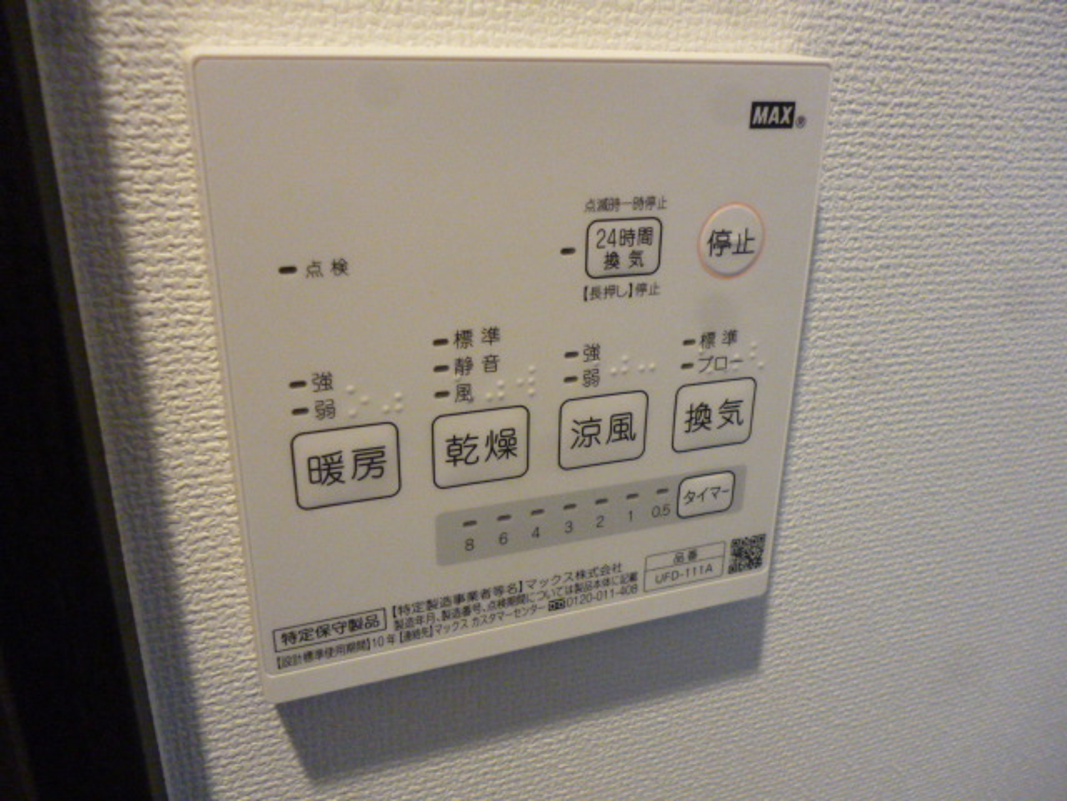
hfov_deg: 63.4
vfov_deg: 49.7
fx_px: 863
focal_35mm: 28
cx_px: 534
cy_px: 400
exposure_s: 1/50
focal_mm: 5
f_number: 3.1
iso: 800
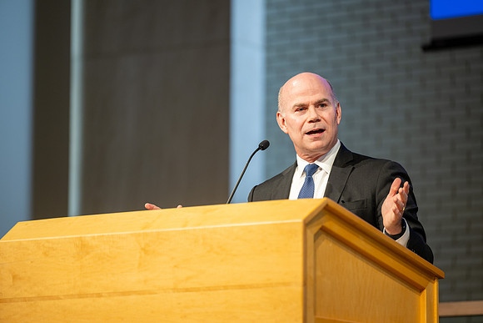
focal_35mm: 200
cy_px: 162
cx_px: 242
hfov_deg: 10.3
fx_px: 2684
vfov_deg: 6.9
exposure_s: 1/125
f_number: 2.8
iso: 400
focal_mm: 200
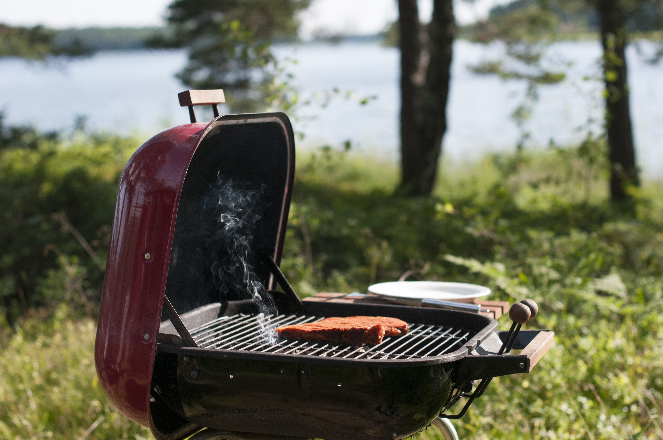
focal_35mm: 75
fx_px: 1380
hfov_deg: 27.0
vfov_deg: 18.1
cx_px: 332
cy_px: 220
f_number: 2.8
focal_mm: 50
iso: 400
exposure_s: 1/3000
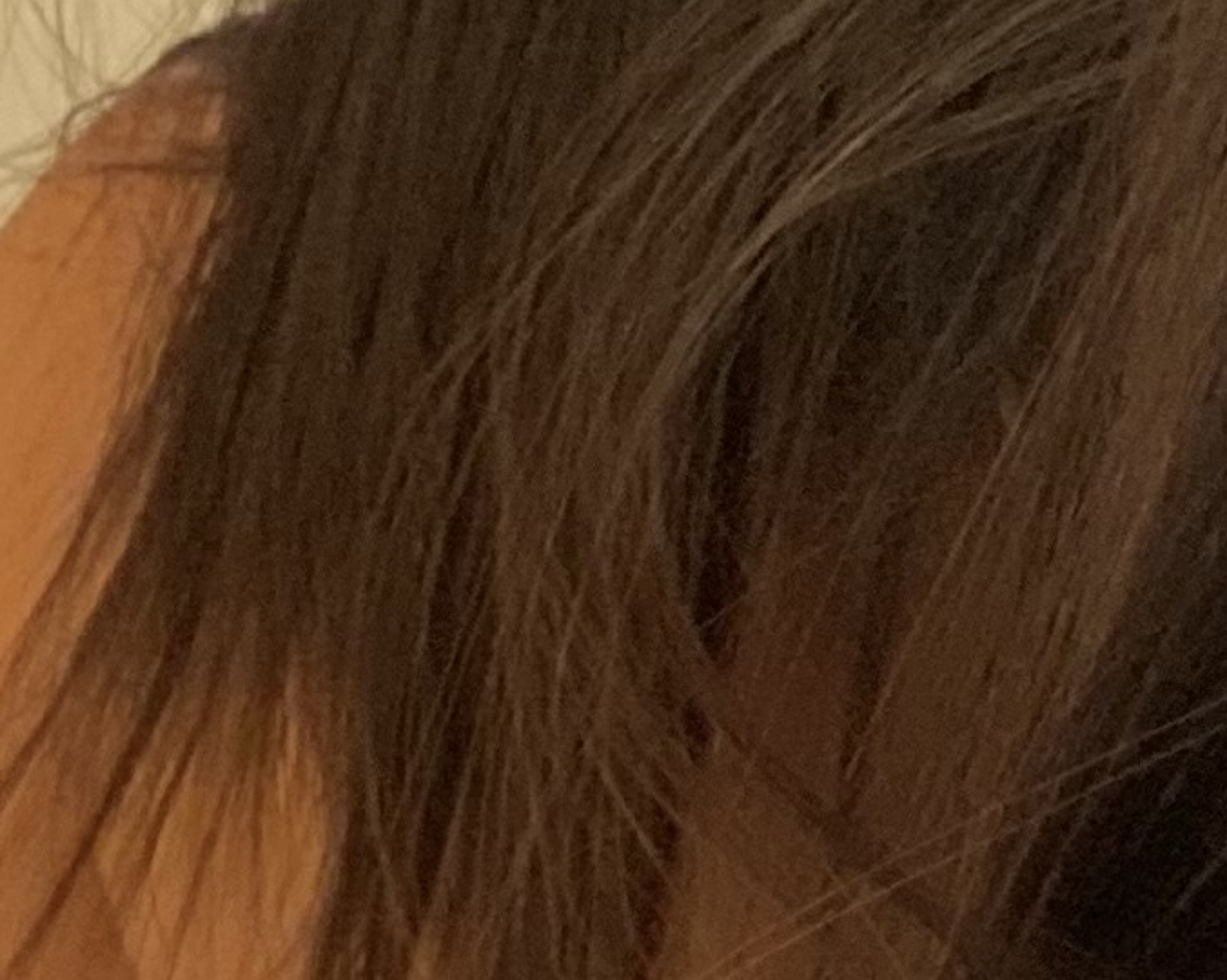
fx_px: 4863
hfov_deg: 12.9
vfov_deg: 11.4
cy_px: -4
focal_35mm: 134
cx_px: 2294
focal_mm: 2.71
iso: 250
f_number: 2.2
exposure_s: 1/60
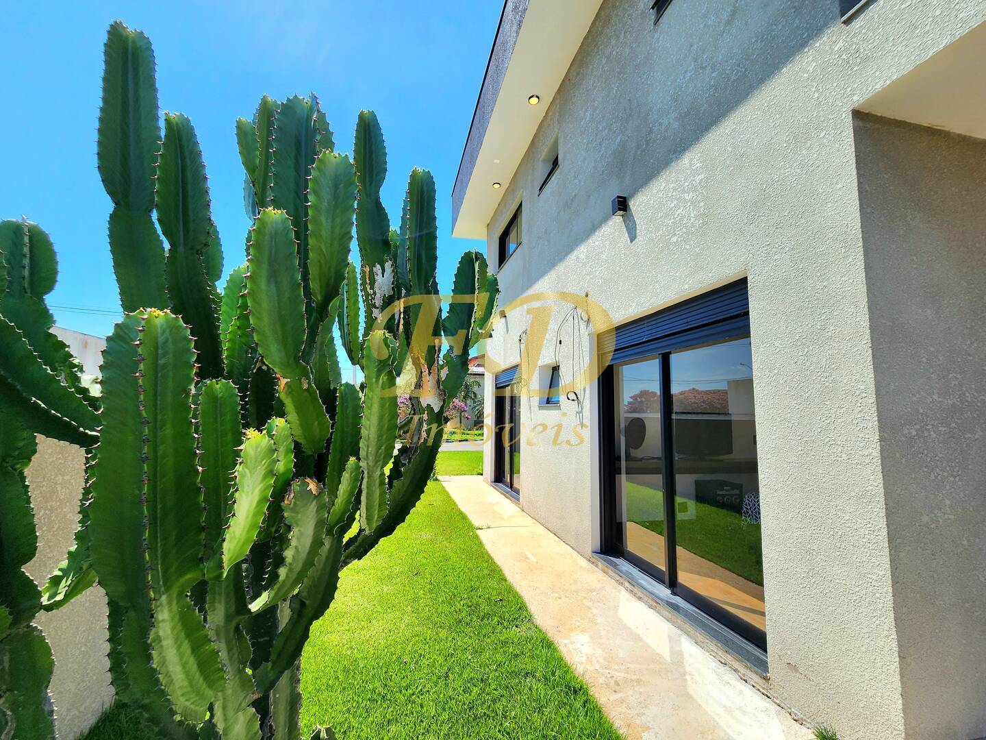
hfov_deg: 106.2
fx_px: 370
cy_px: 370
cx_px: 493
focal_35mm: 13
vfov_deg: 89.9
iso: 50
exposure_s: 1/2000
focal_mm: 2.2
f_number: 2.2
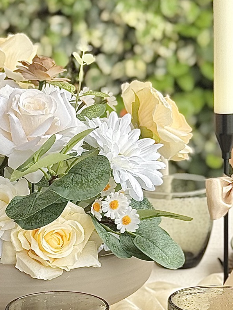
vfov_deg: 13.6
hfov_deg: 10.2
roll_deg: +0.7
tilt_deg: -12.6
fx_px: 1301
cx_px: 9
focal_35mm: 145
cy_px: 198
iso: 64
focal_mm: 6.76
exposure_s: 1/900
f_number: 1.78
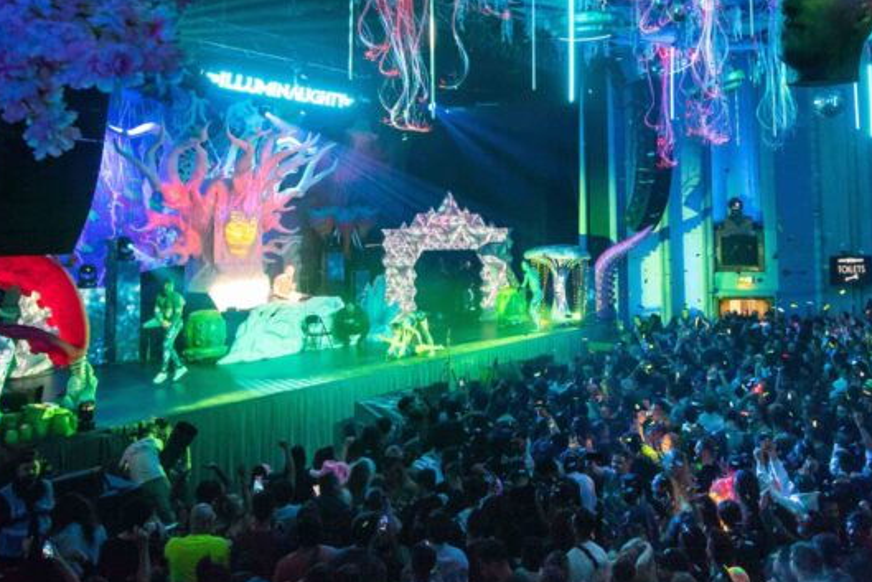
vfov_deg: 41.4
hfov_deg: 59.6
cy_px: 163
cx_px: 534
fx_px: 751
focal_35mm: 31
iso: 3200
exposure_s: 1/80
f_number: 5
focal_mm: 16
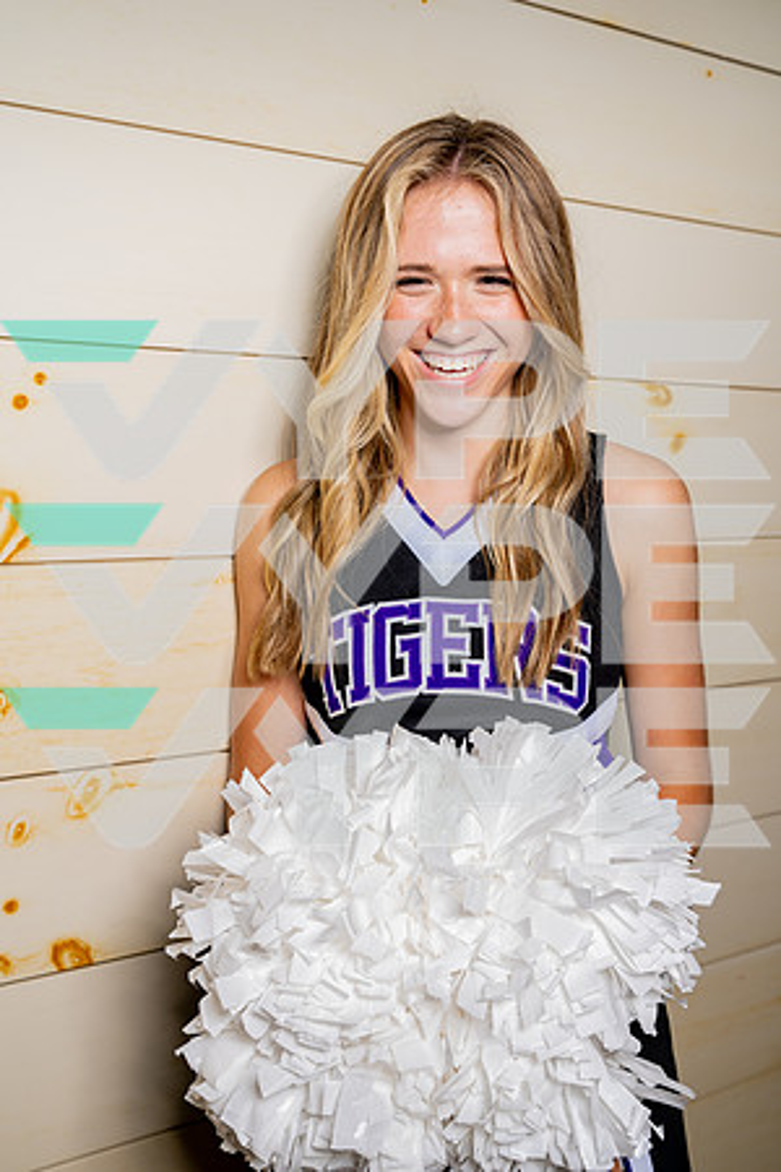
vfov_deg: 45.4
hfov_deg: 31.2
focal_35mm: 43
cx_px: 390
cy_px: 586
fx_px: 1399
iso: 200
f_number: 5.6
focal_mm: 43
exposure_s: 1/250
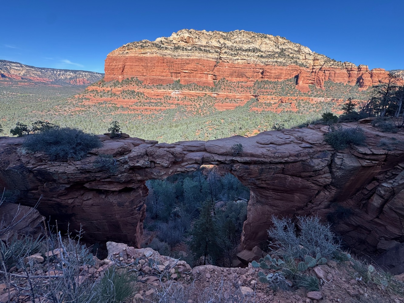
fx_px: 163
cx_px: 202
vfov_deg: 85.7
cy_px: 152
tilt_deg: -20.6
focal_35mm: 14
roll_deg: -2.5
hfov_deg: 102.1
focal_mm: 2.22
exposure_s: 1/657
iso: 40
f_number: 2.2
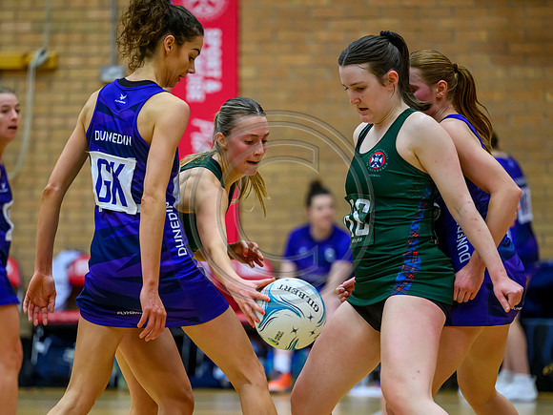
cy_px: 253
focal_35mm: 211
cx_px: 239
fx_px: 3368
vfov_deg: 7.0
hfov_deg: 9.4
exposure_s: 1/1000
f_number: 2.8
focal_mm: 160
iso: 4000
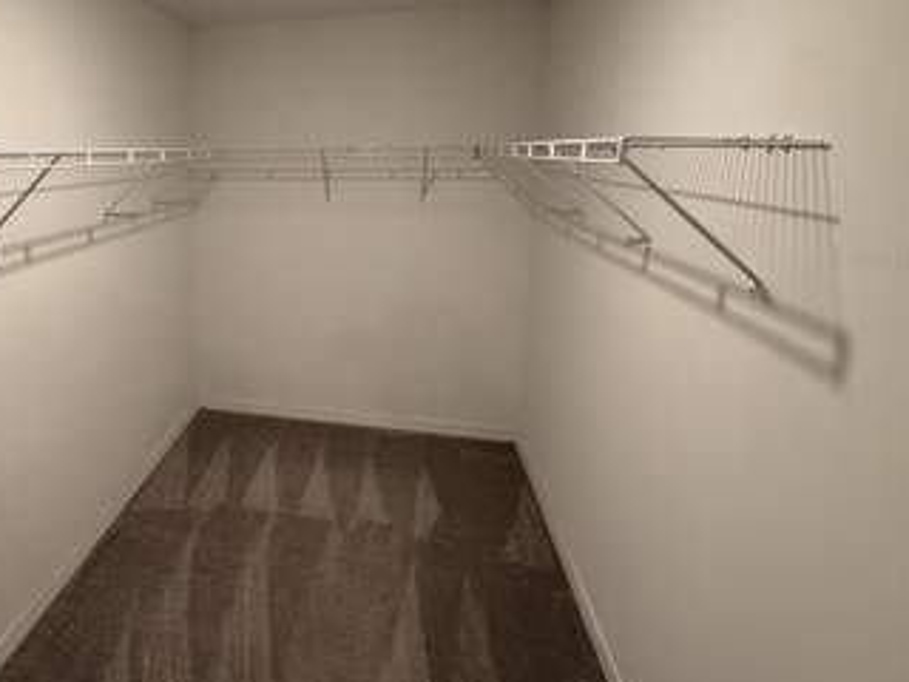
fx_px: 551
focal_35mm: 21
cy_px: 259
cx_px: 233
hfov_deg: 73.7
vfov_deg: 62.6
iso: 250
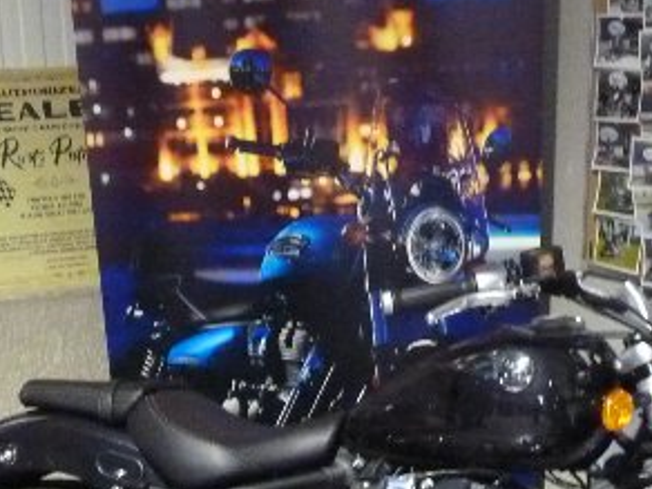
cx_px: 368
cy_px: 598
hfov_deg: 26.3
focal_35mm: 74
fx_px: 1394
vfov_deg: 18.7
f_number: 2.8
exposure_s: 1/15
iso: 1000
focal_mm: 4.8
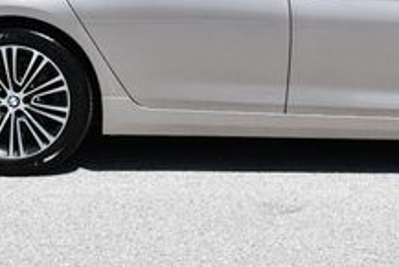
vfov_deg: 10.3
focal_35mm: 130
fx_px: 1442
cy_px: -83
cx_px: 316
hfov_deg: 15.7
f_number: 9
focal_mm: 22
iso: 100
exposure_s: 1/320
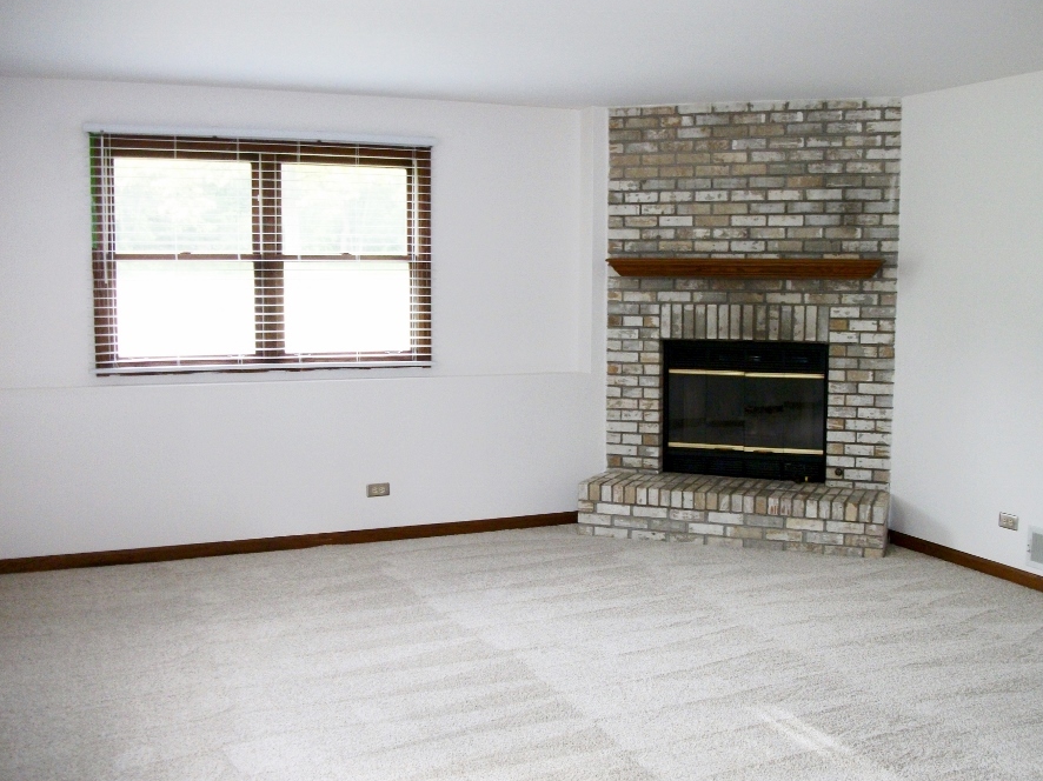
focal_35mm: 37
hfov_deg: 50.0
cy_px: 403
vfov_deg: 38.6
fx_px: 1115
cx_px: 584
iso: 160
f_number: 2.9
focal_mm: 5.7
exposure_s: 1/40
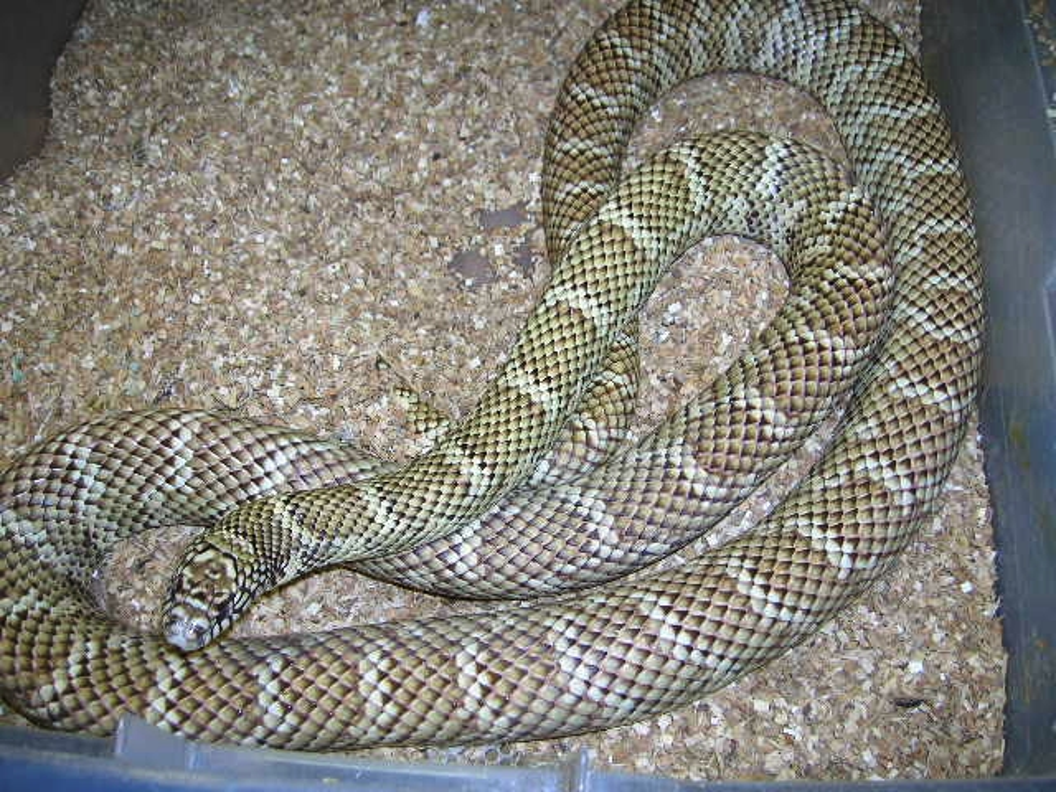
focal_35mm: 34
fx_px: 1037
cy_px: 396
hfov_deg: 54.0
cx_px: 528
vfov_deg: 41.8
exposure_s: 1/60.1
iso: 50
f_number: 2.9
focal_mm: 5.7
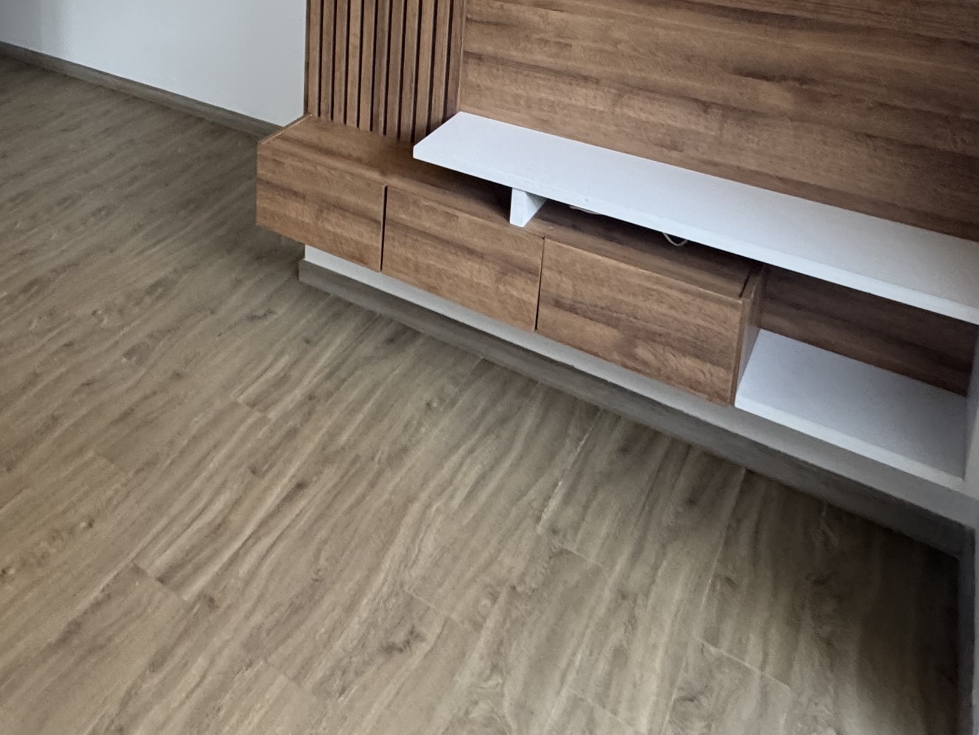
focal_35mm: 34
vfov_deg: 36.0
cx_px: 119
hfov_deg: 48.9
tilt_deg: -11.4
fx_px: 962
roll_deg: +1.5
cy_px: -61
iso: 250
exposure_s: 1/120
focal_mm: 2.22
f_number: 2.2
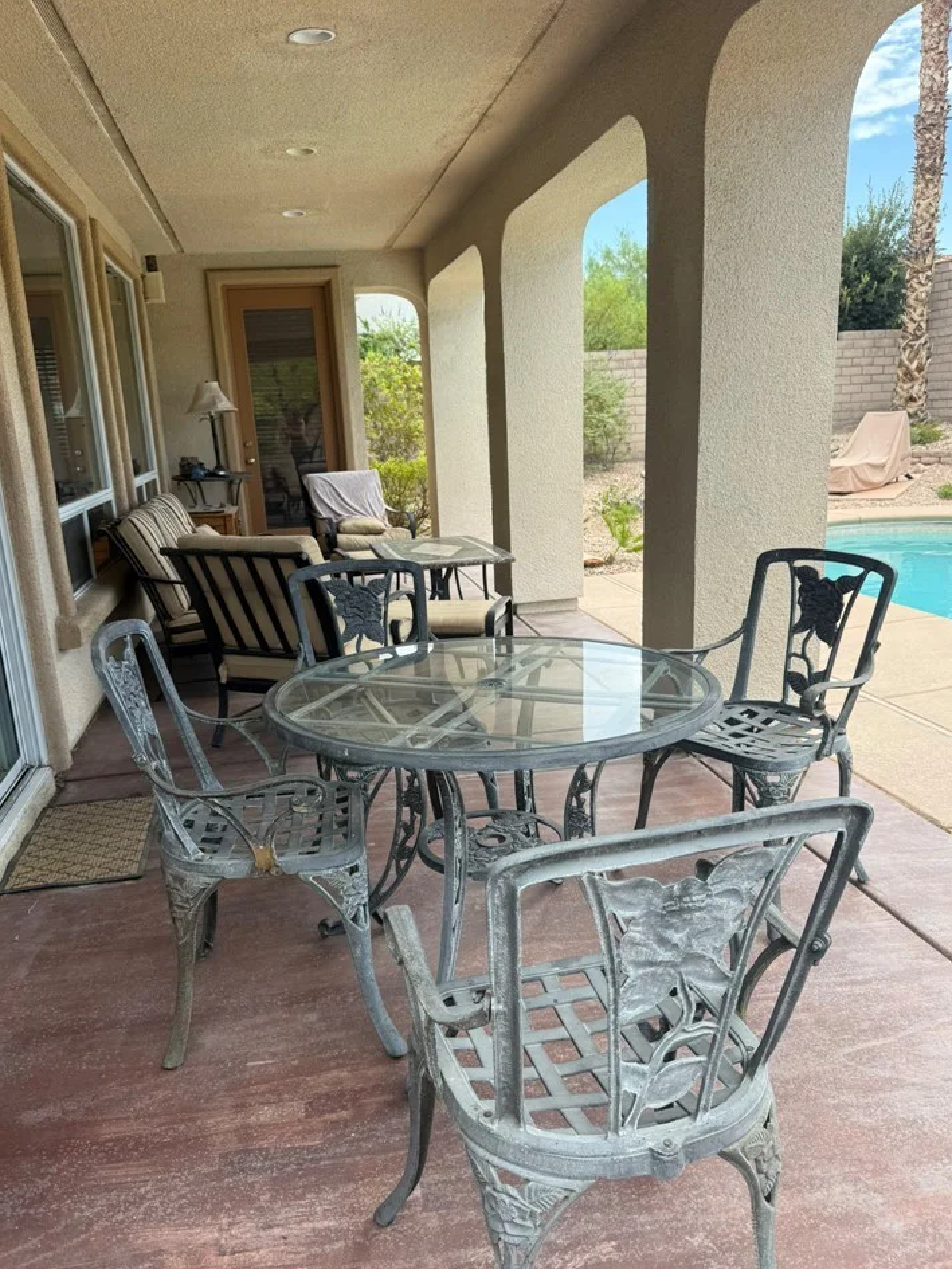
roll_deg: +3.2
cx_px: 471
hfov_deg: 53.1
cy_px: 681
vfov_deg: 67.2
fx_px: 953
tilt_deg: -15.1
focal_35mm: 26
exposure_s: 1/470
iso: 80
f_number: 1.78
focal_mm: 6.76
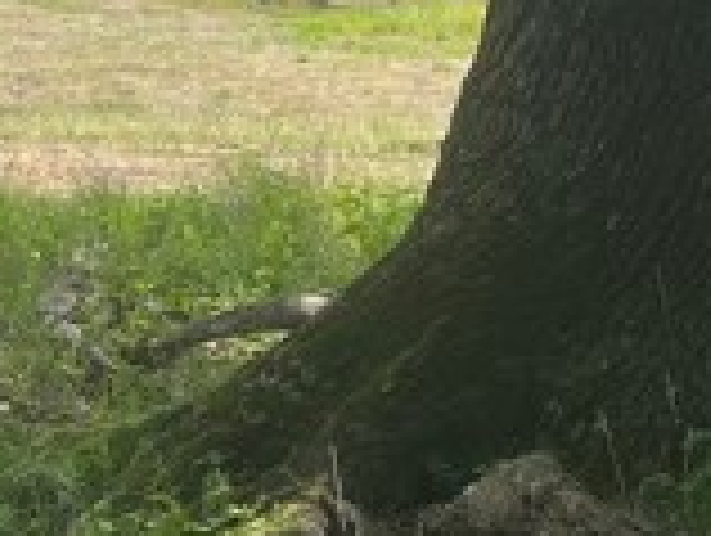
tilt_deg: -3.7
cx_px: -81
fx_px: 2592
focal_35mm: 126
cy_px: 68
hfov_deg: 15.2
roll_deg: +0.4
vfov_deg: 11.7
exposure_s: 1/1309
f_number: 1.6
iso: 50
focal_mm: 5.1
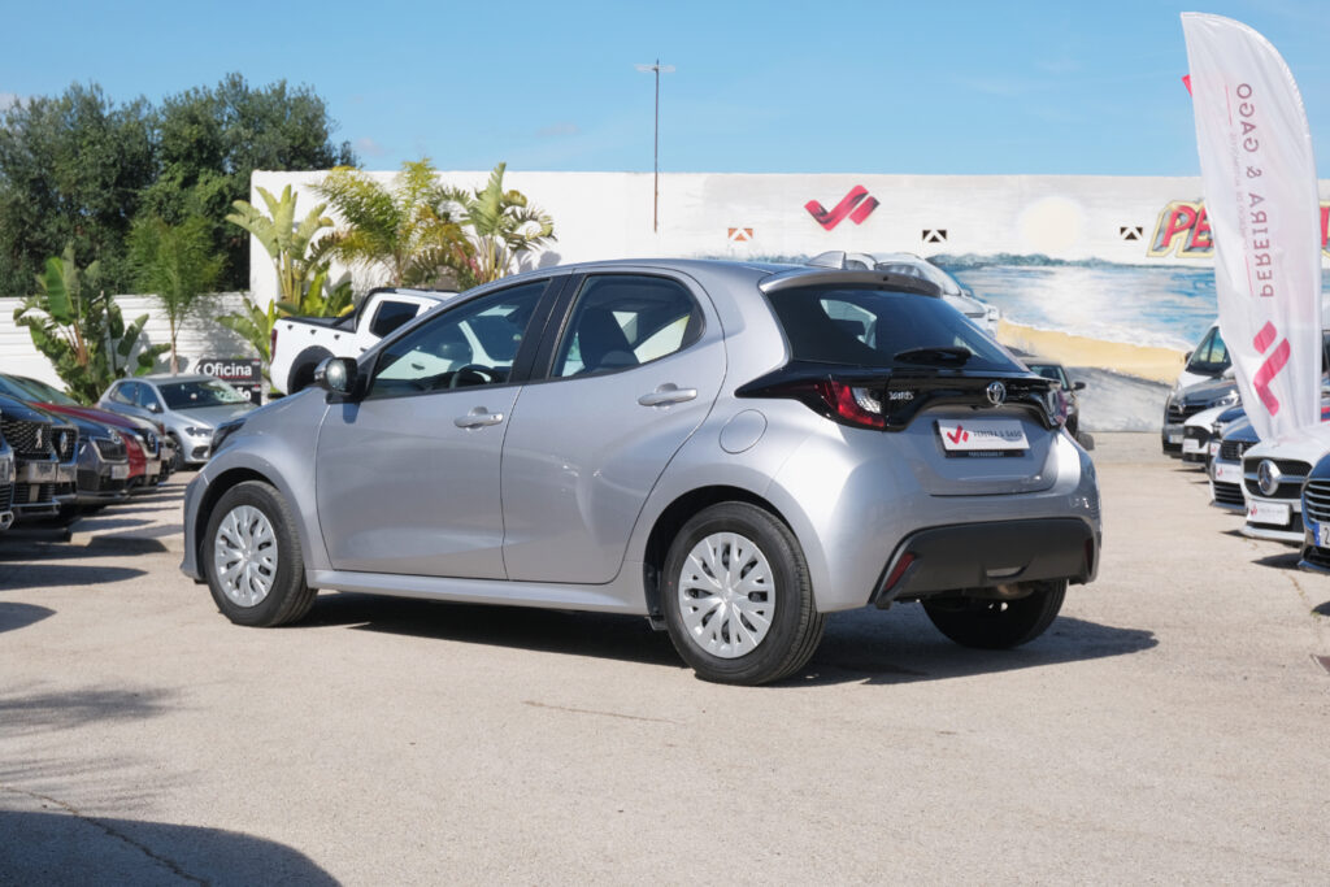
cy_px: 444
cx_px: 665
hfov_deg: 36.9
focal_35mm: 54
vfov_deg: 25.1
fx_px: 1995
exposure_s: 1/320
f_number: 9
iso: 160
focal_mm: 36.3
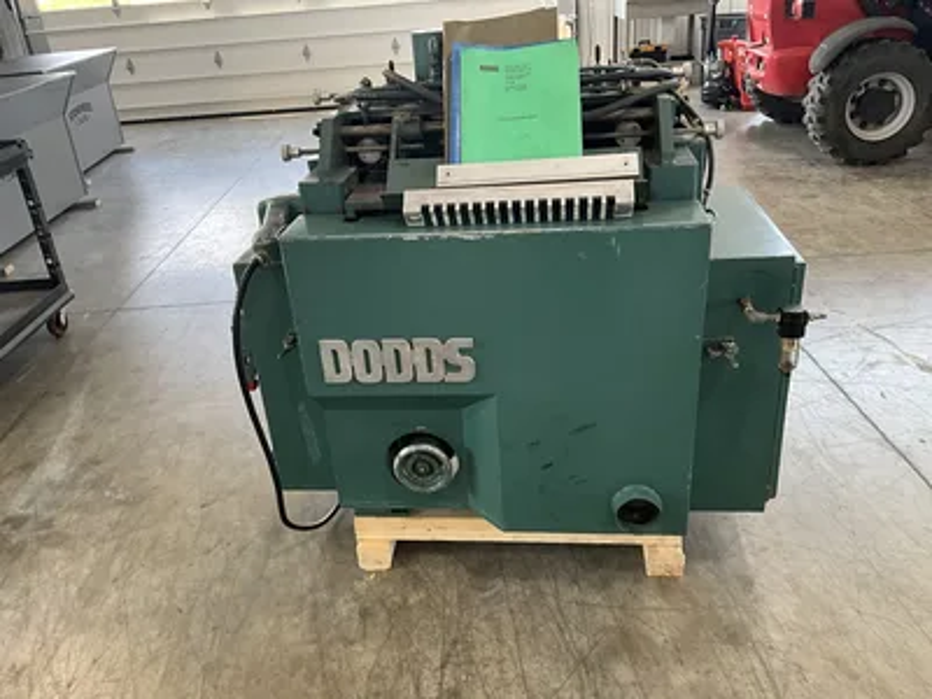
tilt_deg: -26.9
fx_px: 781
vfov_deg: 48.2
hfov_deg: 61.7
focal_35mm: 29
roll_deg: +4.1
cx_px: 466
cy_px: 350
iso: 64
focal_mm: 3
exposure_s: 1/82
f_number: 1.8
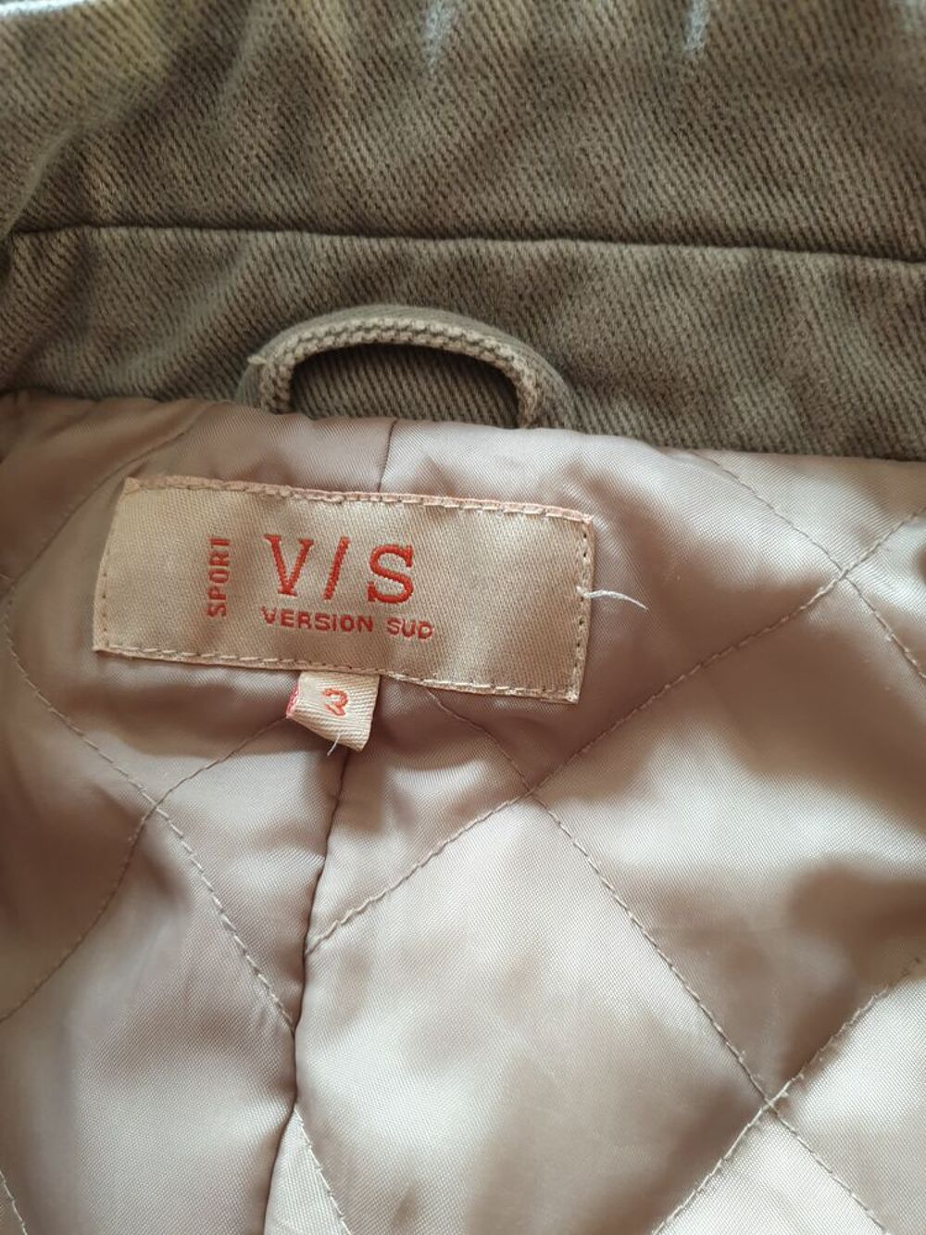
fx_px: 927
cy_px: 618
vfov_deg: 67.3
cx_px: 463
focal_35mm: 26
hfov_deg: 53.1
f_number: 1.5
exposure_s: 1/50
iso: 125
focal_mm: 4.3
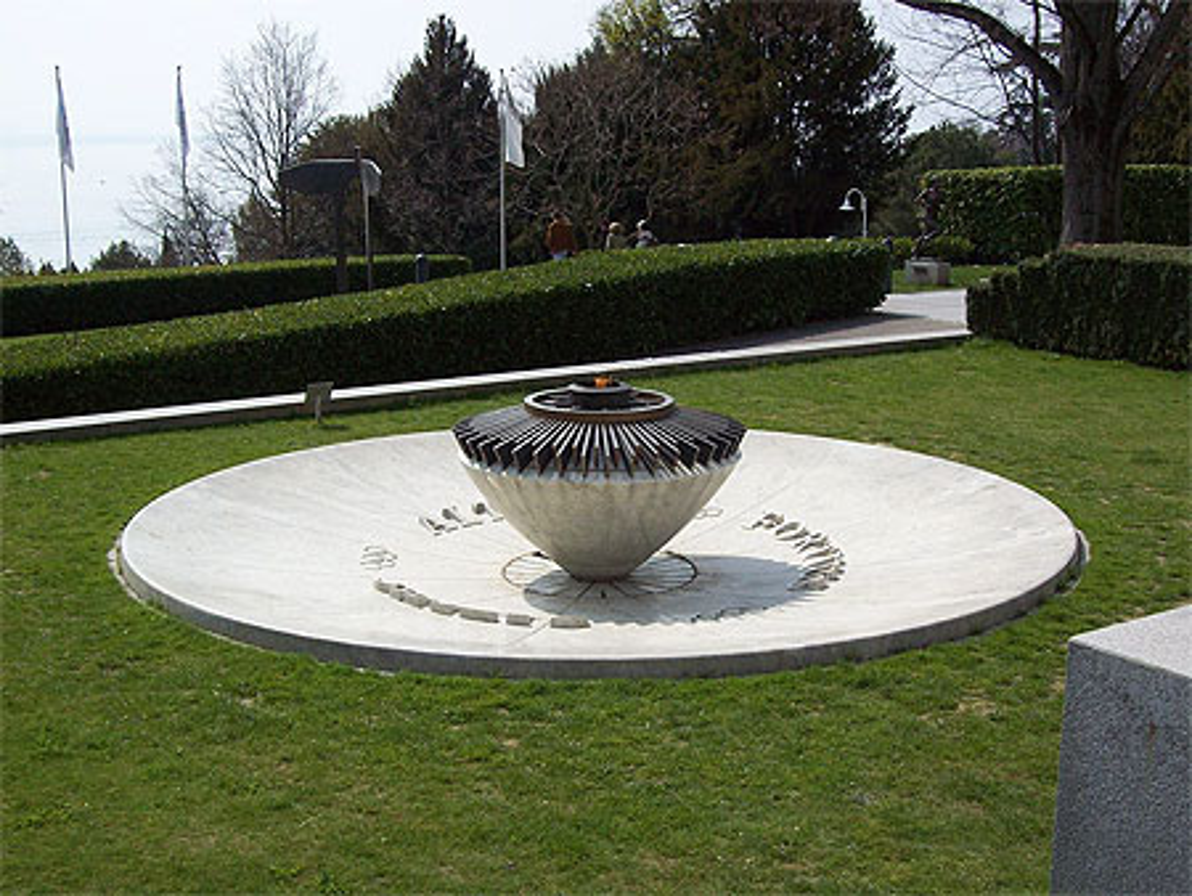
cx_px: 596
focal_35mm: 45
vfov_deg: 32.2
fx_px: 1550
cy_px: 448
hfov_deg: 42.1
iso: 80
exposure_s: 1/645
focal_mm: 7.6
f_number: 5.4
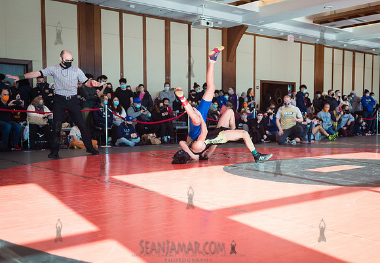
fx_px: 452
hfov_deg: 45.3
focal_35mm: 42
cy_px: 151
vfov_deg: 32.4
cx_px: 226
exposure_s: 1/400
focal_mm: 35
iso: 400
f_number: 2.8
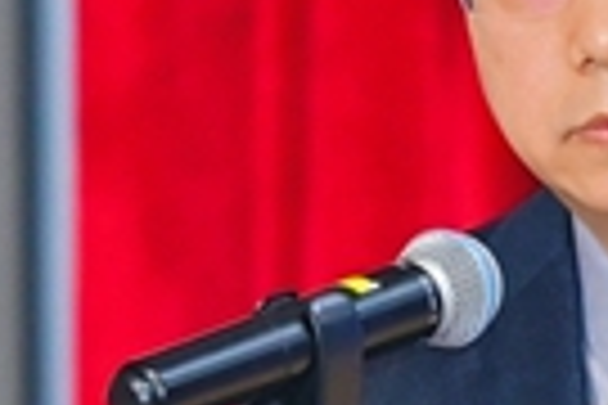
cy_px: 700
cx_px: 712
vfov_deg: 0.9
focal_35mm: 1595
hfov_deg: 1.3
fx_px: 26936
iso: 800
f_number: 3.2
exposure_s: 1/161
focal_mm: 180
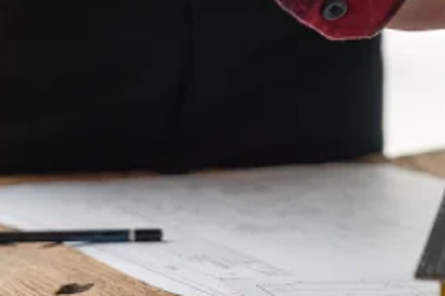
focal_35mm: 286
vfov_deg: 4.8
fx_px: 3533
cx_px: 538
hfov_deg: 7.2
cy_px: -23
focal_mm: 70
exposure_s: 1/320
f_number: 2.8
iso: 250
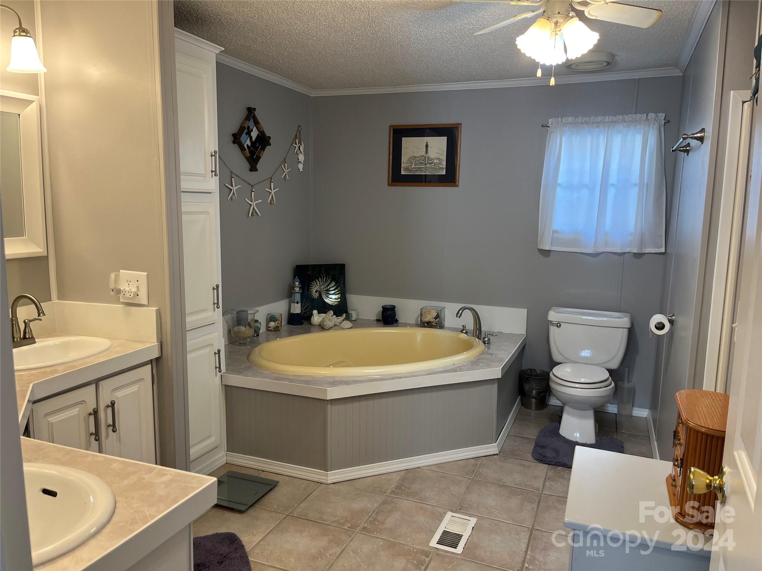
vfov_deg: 53.1
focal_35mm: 26
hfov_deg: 67.3
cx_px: 381
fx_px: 572
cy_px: 286
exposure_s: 1/60
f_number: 1.6
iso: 80
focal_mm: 5.1
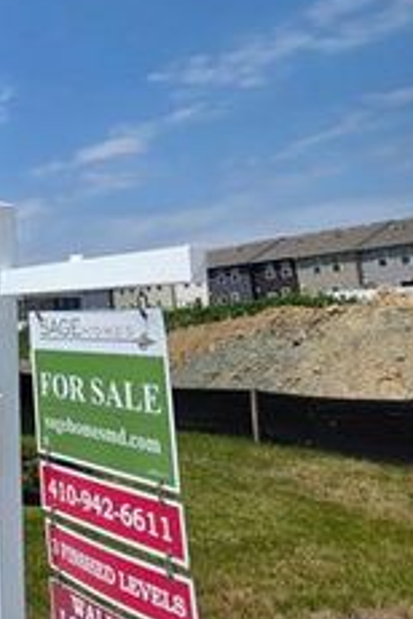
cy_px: 213
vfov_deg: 48.8
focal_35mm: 39
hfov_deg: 25.4
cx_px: -212
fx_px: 671
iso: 40
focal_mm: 2.2
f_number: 1.9
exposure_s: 1/4037
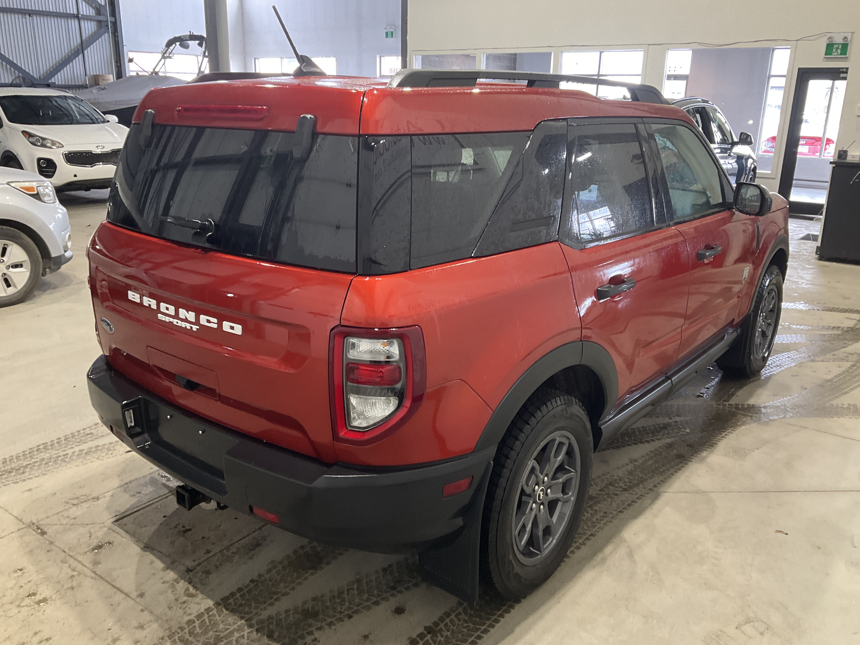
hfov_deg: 61.7
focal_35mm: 29
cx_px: 430
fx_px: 720
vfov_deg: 48.2
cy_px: 322
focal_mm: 3
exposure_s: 1/60
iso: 125
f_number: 1.8
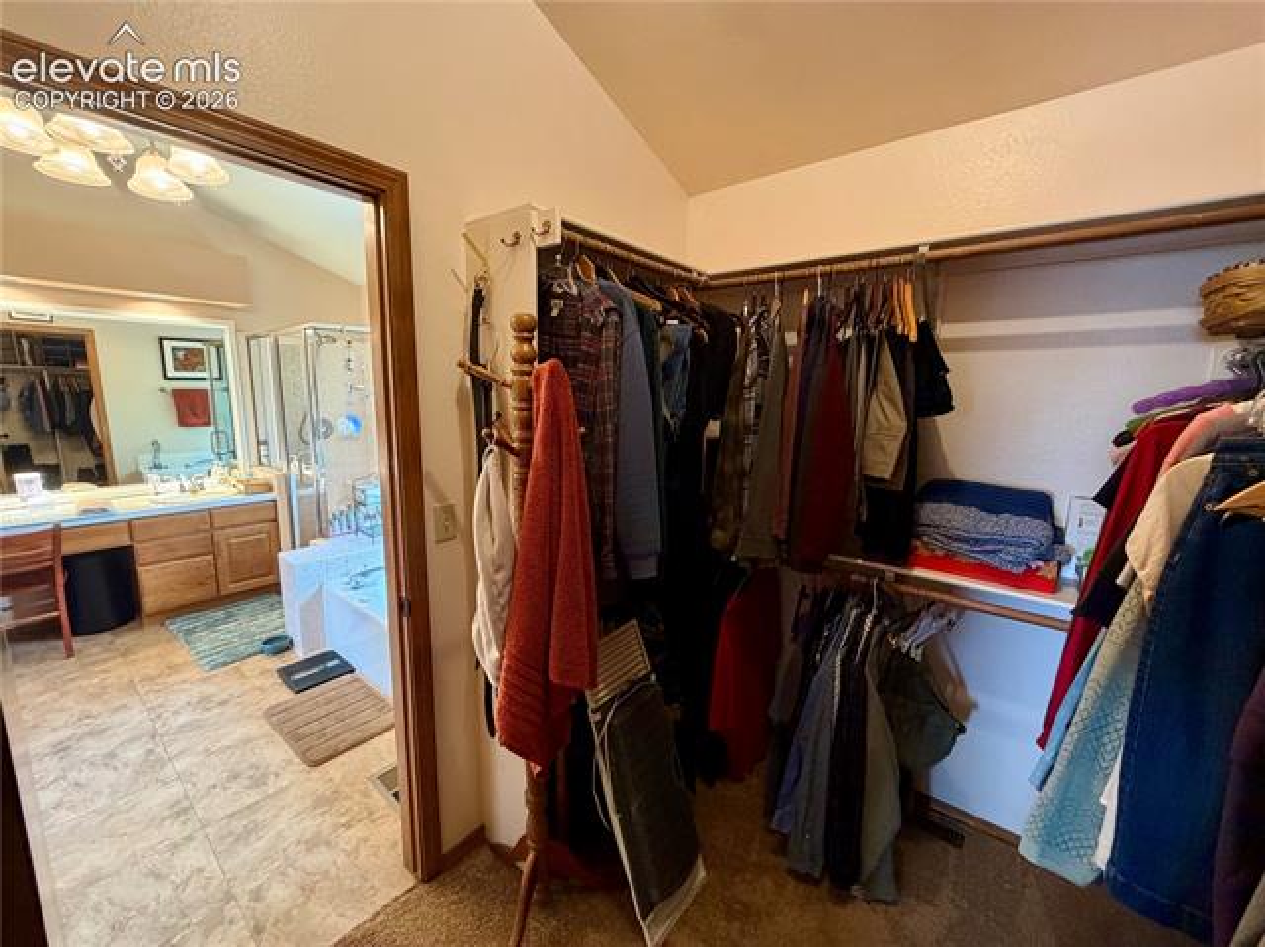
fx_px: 511
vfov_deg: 85.6
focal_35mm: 14
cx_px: 632
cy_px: 474
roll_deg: -1.3
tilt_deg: -9.4
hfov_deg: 102.1
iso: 400
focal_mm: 2.22
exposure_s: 1/60
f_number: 2.2
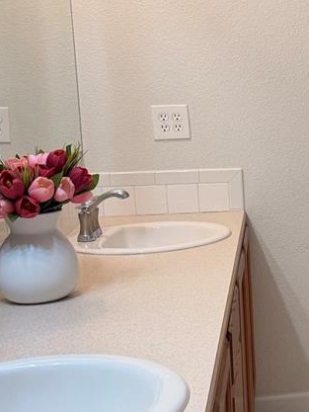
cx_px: 439
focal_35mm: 69
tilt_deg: -10.3
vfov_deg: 28.2
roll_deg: +0.5
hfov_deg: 19.1
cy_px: 212
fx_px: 821
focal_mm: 6.76
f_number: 1.78
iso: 100
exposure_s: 1/120
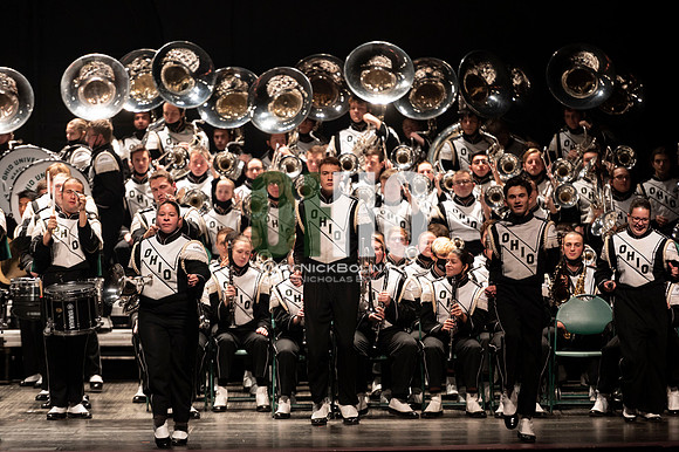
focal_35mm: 200
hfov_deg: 10.3
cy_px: 226
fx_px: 3770
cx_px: 340
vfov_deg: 6.9
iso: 2500
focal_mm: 200
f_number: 2.8
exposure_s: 1/500
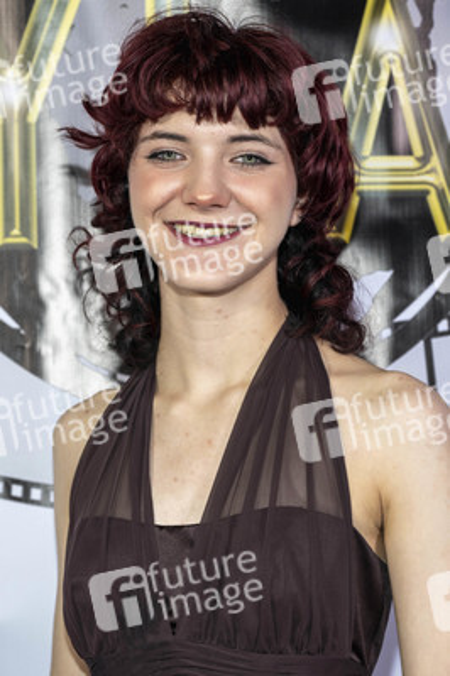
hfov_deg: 15.0
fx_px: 1709
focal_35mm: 91
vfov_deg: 22.4
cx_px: 225
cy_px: 338
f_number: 5.6
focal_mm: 91
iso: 800
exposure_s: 1/200
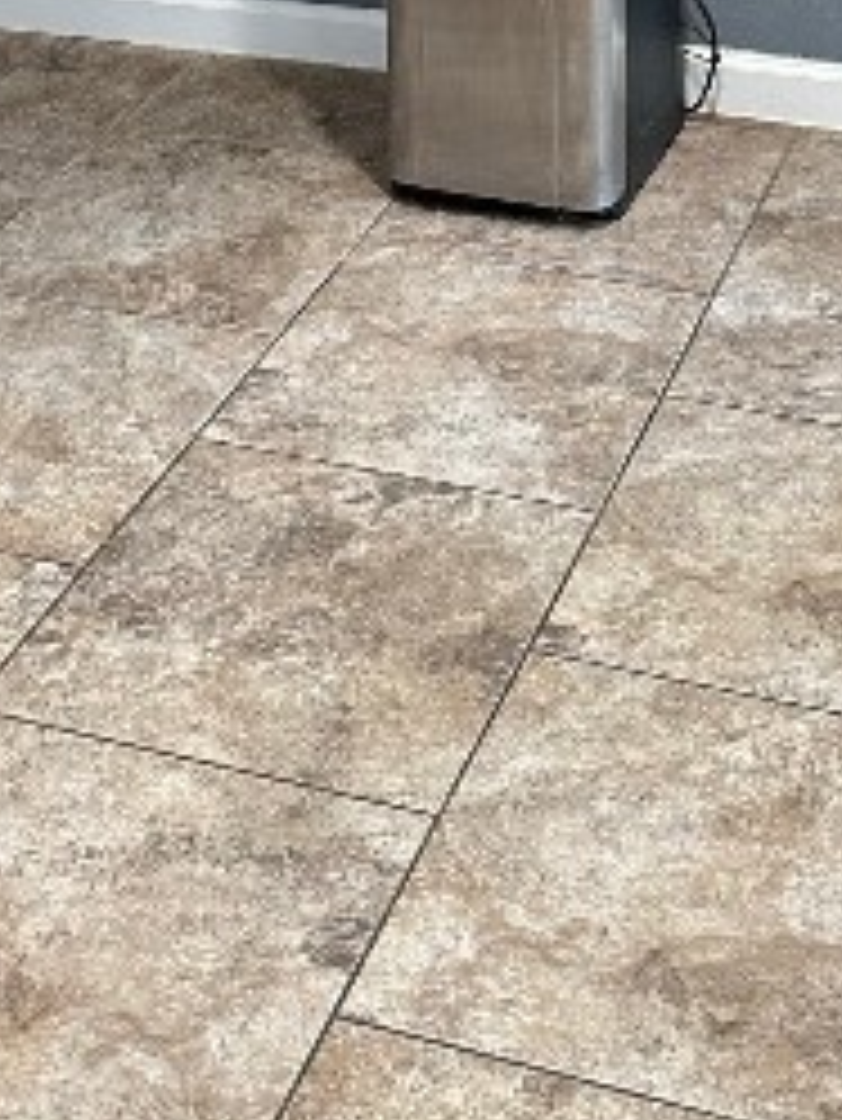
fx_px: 2398
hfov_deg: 19.9
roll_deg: +1.8
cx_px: 504
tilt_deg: -12.8
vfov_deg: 23.1
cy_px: -378
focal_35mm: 74
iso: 400
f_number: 1.78
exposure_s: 1/60
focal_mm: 6.86
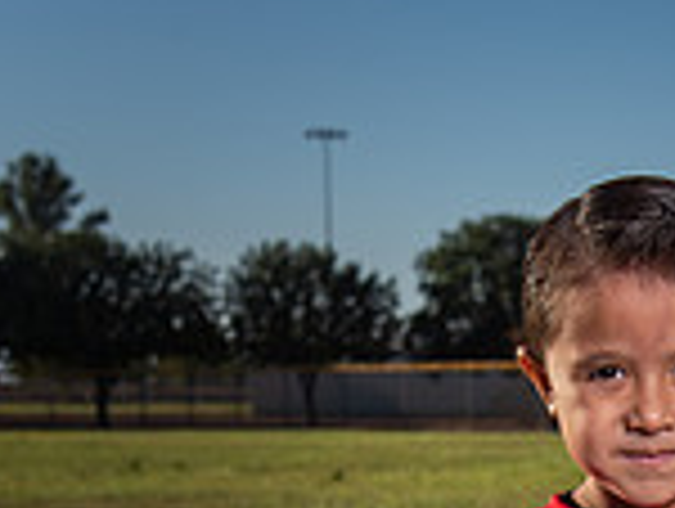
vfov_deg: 10.1
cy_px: 953
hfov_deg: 14.2
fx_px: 2695
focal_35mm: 138
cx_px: 580
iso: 100
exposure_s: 1/1000
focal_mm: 48
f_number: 5.6
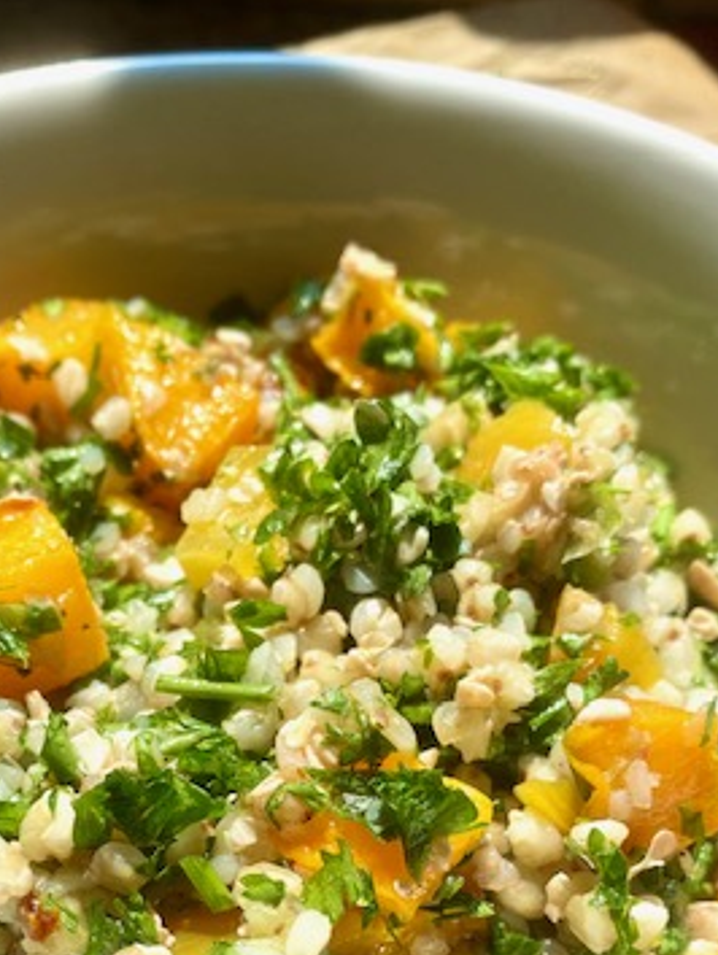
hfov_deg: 30.8
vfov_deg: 38.3
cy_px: 812
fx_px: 1298
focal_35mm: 47
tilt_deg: -57.4
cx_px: 286
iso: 32
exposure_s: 1/2066
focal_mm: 4.25
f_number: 1.8
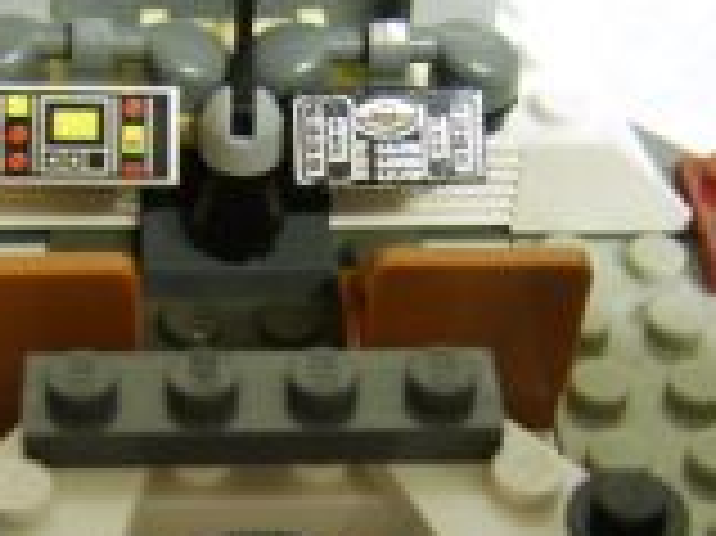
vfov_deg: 19.6
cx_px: 266
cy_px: 311
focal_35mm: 75
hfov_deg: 25.9
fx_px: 1550
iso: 71
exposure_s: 1/2
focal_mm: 8.13
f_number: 2.7
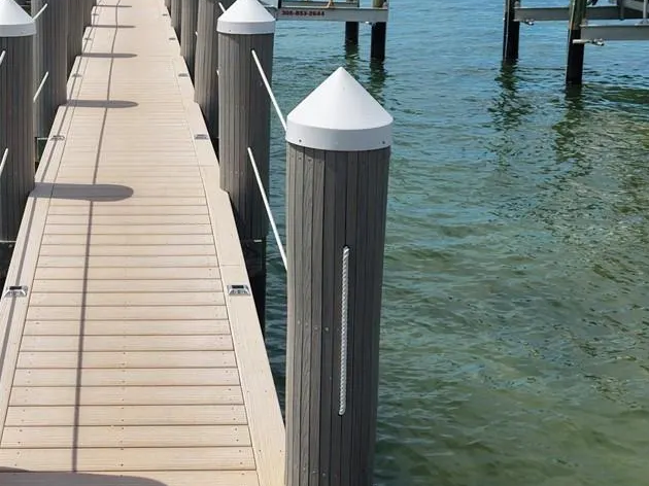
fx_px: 1143
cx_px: 148
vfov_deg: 23.7
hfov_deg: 31.0
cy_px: 112
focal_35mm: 61
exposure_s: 1/8000
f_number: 1.8
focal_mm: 8.67
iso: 240
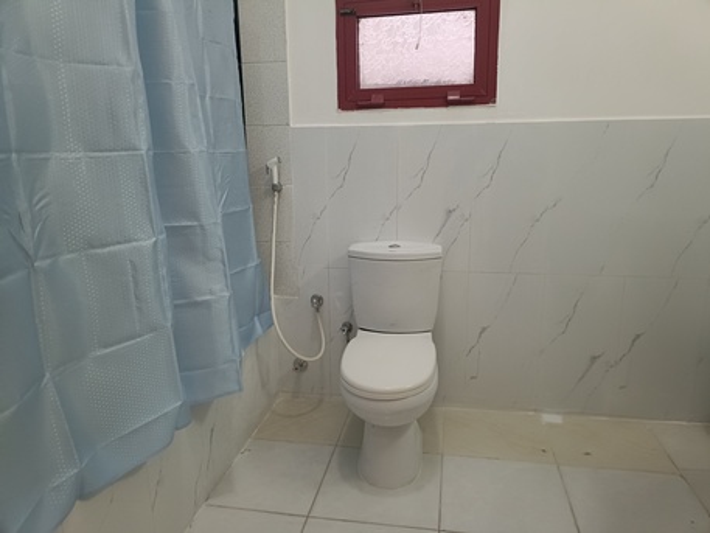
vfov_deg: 54.9
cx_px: 355
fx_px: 513
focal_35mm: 25
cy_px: 266
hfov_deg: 69.4
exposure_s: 1/99.9
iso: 3016
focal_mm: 4.7
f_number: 1.7
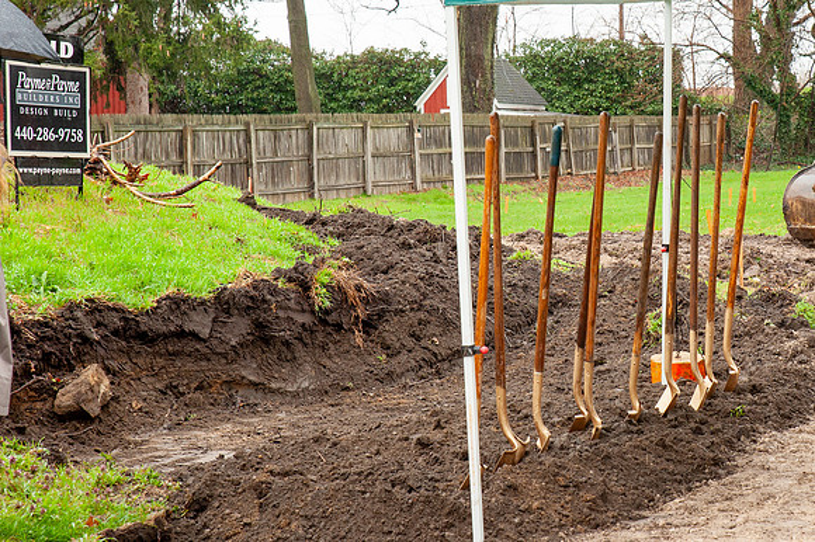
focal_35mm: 101
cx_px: 590
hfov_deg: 20.0
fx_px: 2294
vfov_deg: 13.5
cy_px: 223
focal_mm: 70
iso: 640
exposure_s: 1/160
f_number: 9
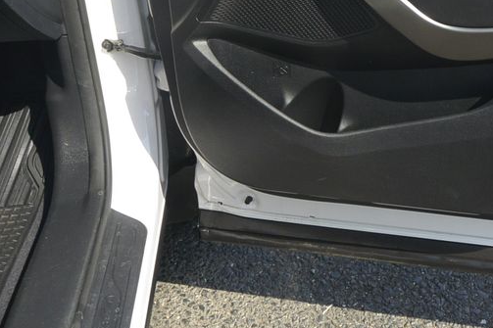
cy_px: 27
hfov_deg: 33.8
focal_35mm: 55
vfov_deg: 23.9
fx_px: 753
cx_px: 468
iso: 160
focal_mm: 10
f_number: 4.5
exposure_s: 1/640
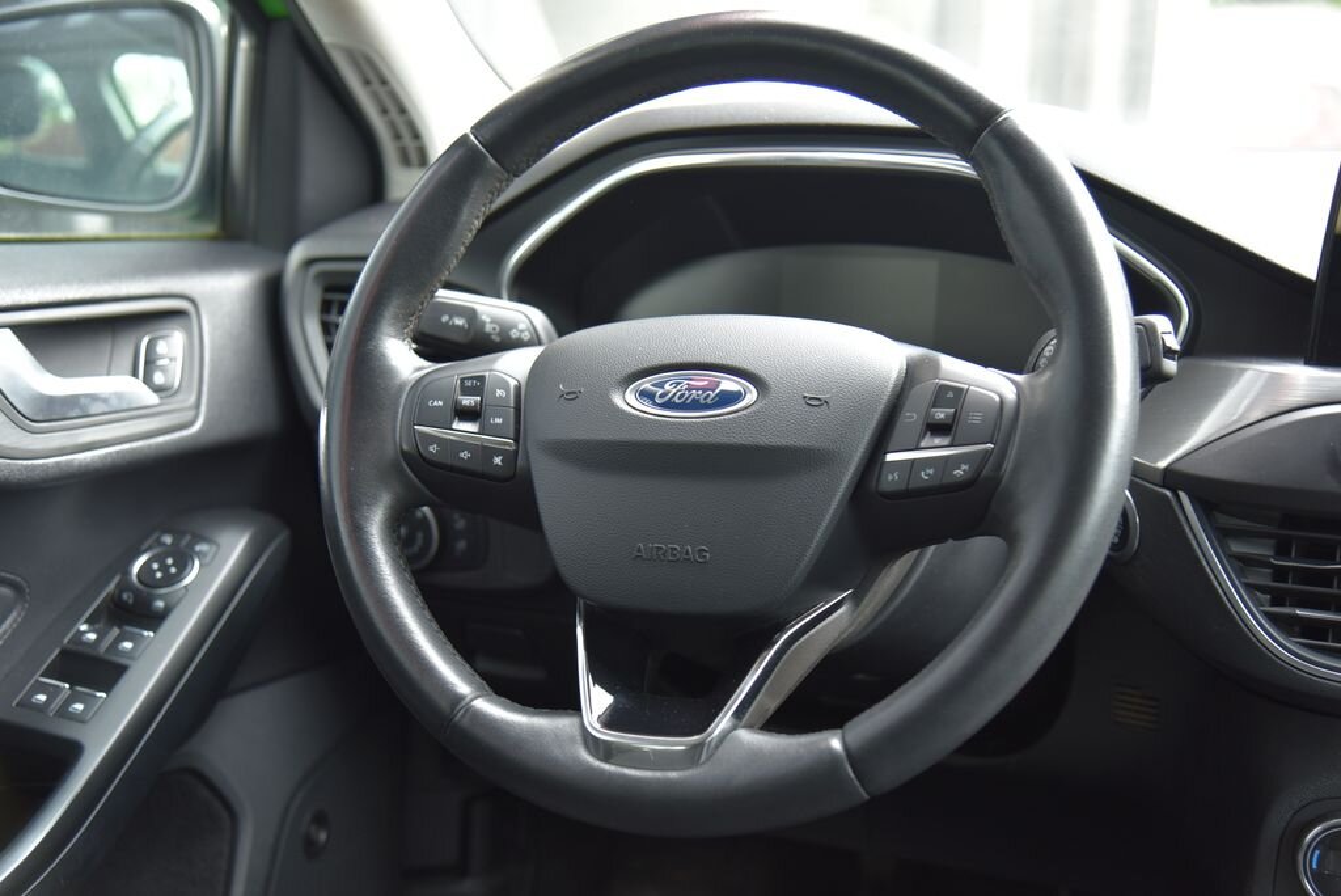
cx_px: 670
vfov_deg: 27.0
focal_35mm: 50
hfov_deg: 39.6
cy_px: 448
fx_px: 1863
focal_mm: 50
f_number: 4
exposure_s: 1/30
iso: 500
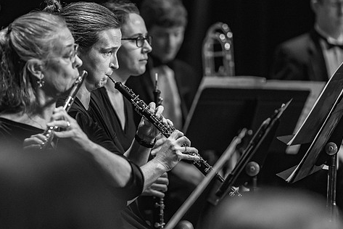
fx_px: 3270
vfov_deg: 4.0
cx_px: 170
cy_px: 90
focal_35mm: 343
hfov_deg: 6.0
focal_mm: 280
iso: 5000
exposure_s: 1/250
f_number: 4
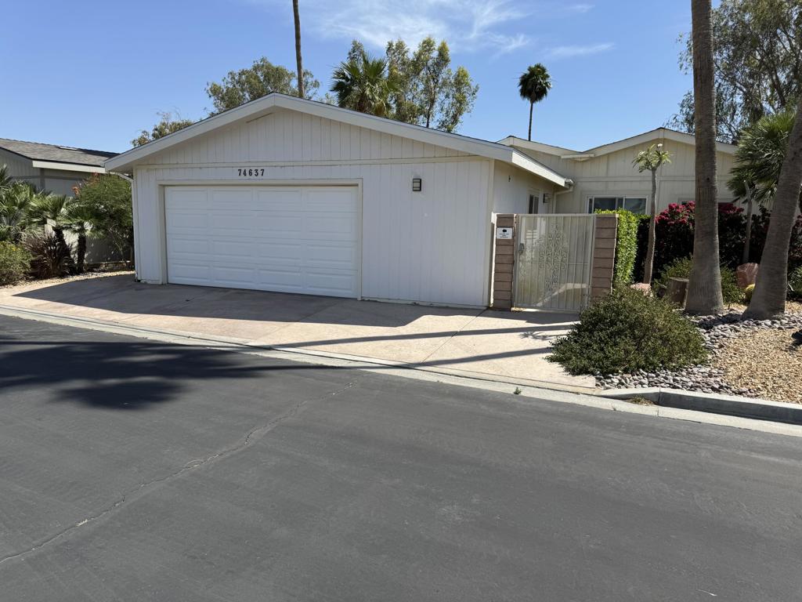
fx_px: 556
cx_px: 401
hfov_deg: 71.6
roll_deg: -1.7
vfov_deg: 56.8
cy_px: 301
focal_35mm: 24
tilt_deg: -8.9
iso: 80
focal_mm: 6.76
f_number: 1.78
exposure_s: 1/4950
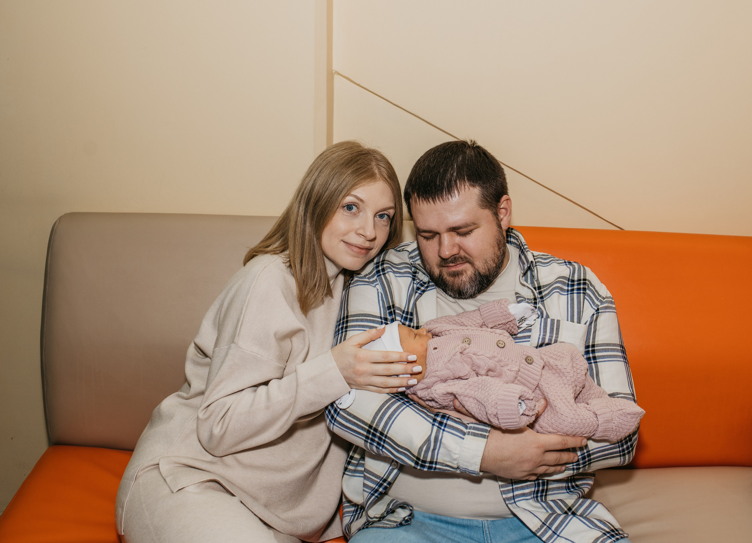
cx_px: 466
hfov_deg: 44.8
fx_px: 905
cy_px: 233
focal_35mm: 42
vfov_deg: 33.3
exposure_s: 1/160
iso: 400
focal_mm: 35
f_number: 4.5
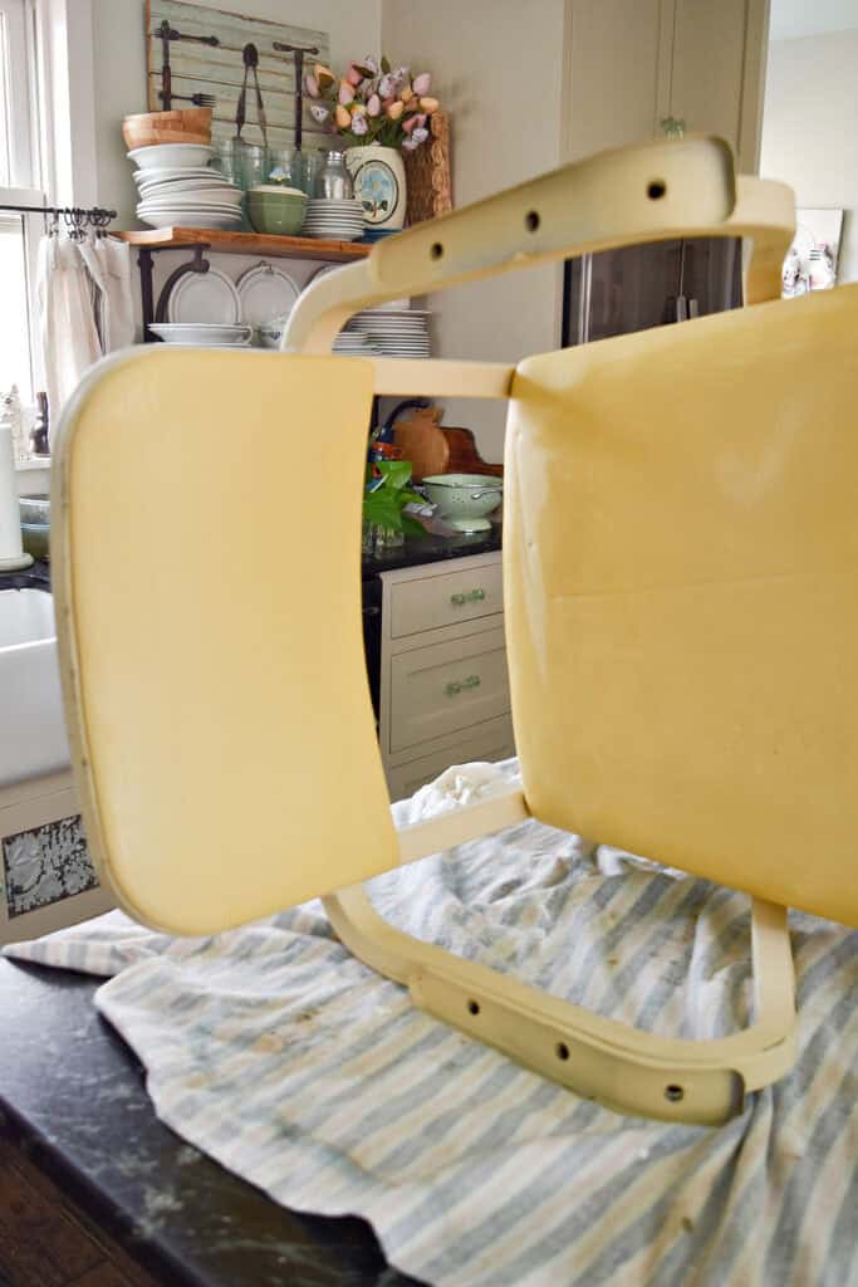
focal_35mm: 33
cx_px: 429
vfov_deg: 57.2
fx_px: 1179
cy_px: 644
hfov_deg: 40.0
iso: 400
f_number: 4
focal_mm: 22
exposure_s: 1/60
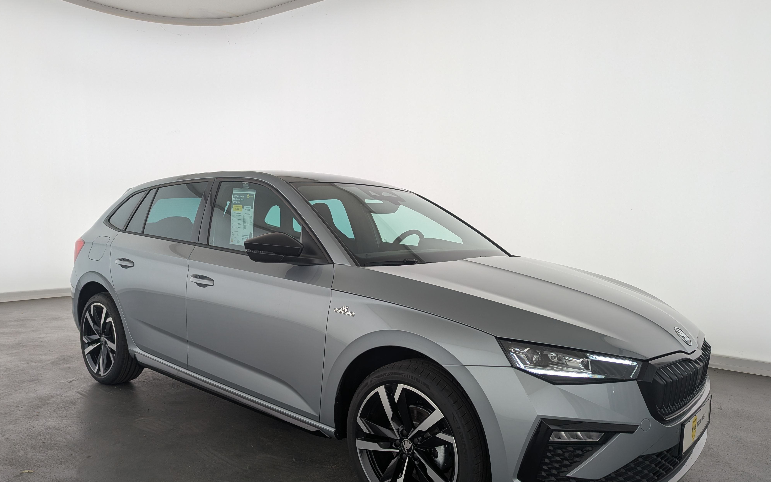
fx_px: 546
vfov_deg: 47.4
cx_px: 385
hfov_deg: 70.4
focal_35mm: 26
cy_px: 280
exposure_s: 1/235
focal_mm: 6.81
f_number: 1.85
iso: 49
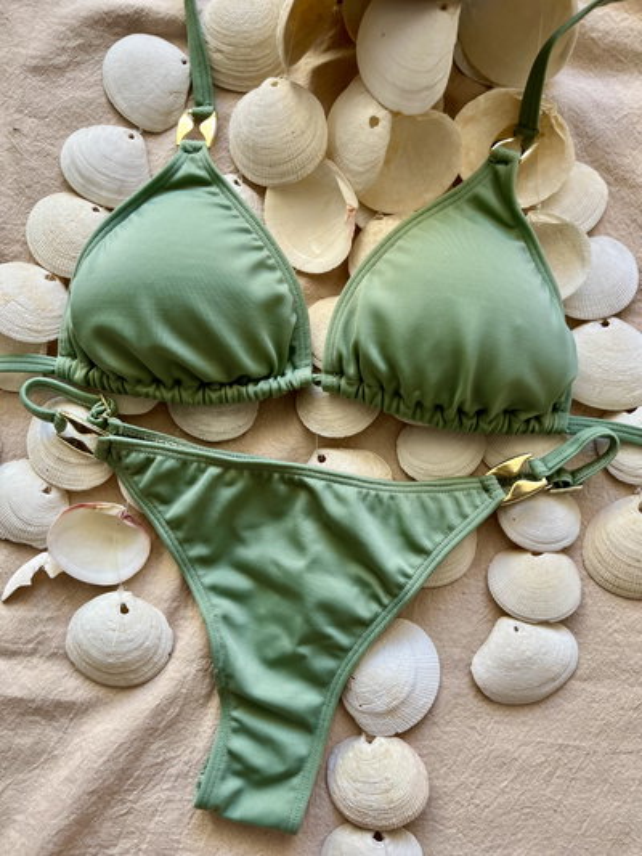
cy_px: 428
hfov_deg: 53.1
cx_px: 321
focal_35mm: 26
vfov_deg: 67.3
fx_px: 643
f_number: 1.6
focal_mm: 5.1
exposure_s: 1/122
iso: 100
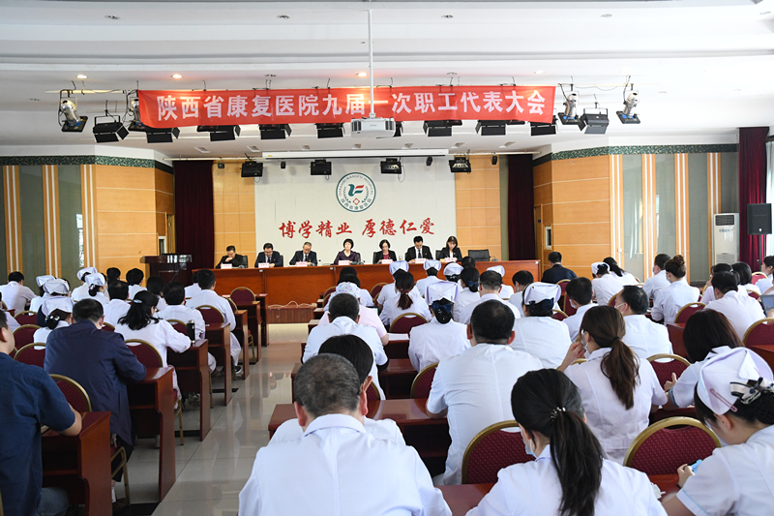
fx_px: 709
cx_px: 387
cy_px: 258
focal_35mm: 33
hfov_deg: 57.2
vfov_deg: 40.0
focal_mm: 22
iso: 2500
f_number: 5
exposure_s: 1/100
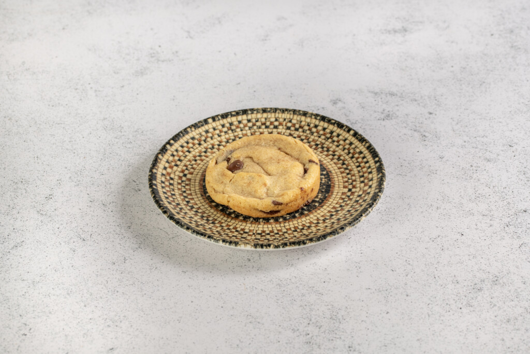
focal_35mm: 105
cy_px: 177
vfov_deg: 13.0
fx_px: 1546
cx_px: 265
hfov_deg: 19.5
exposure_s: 1/160
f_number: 11
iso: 100
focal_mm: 105
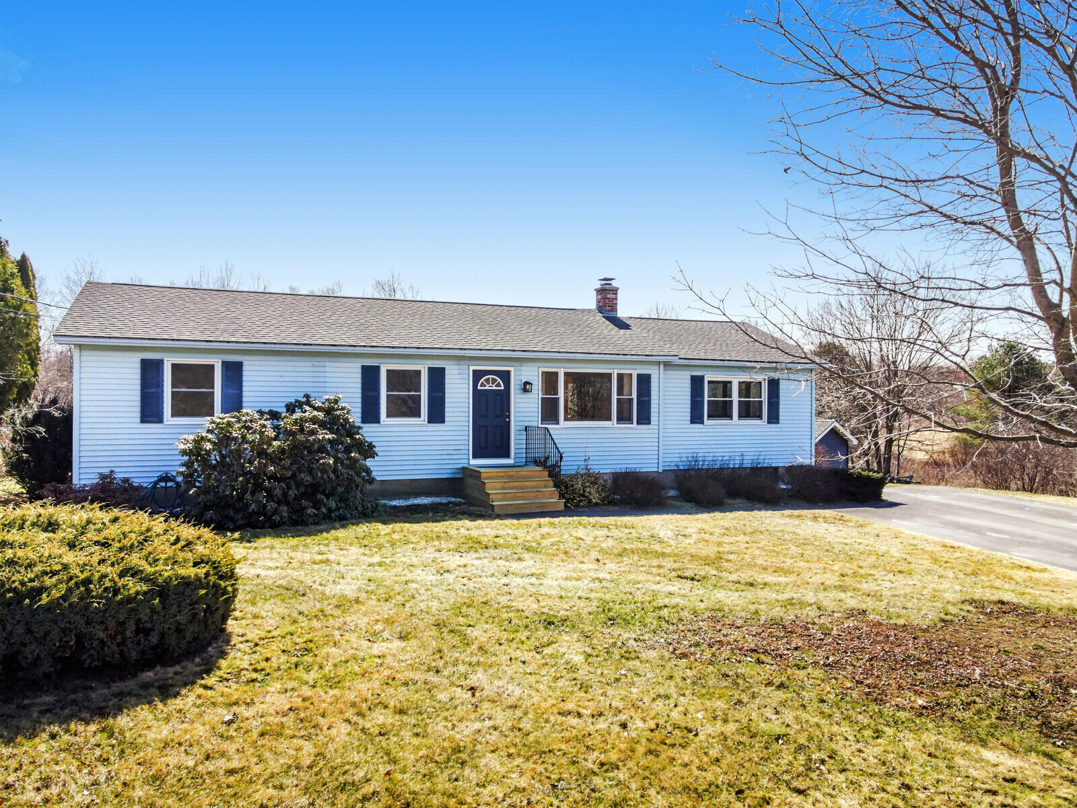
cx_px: 538
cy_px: 404
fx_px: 747
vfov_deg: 56.8
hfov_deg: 71.6
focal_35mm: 24
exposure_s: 1/1000
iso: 200
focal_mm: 4.5
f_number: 2.8
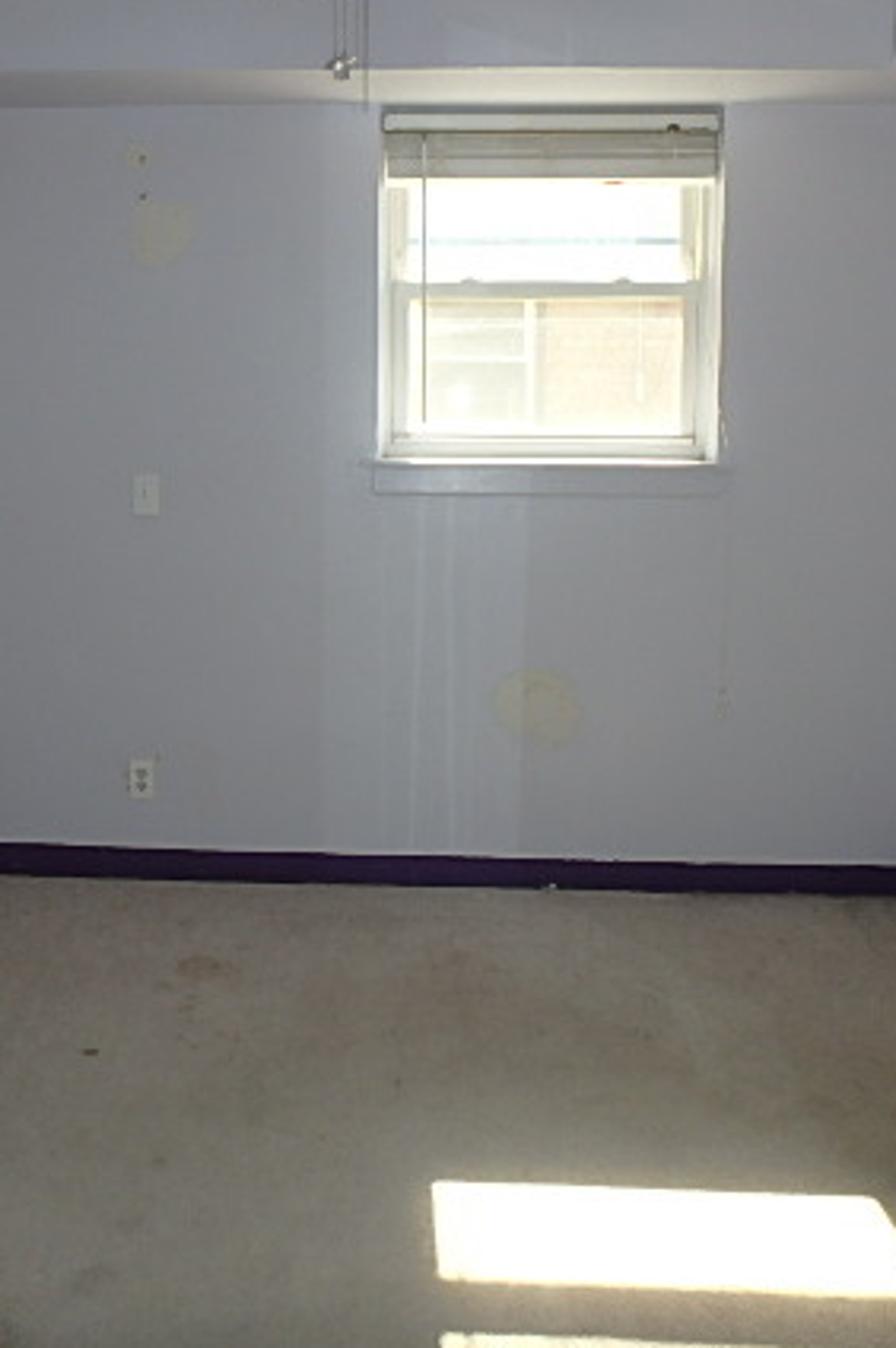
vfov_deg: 57.1
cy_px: 591
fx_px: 1234
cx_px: 381
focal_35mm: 33
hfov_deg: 39.8
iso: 125
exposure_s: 1/80
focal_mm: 3.7
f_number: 3.5
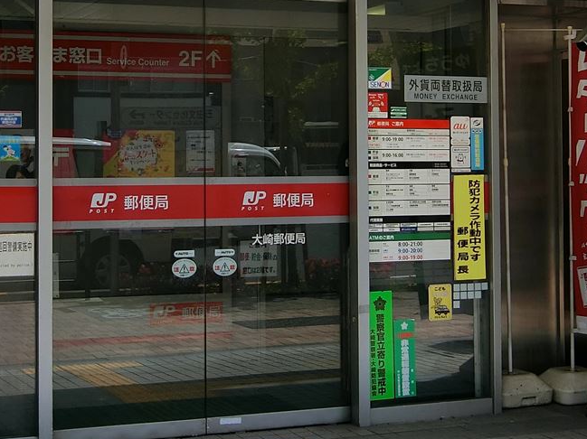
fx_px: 1254
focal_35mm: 74
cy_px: 135
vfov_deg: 19.8
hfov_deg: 26.3
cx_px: 230
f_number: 3.3
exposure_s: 1/640
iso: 80
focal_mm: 6.4
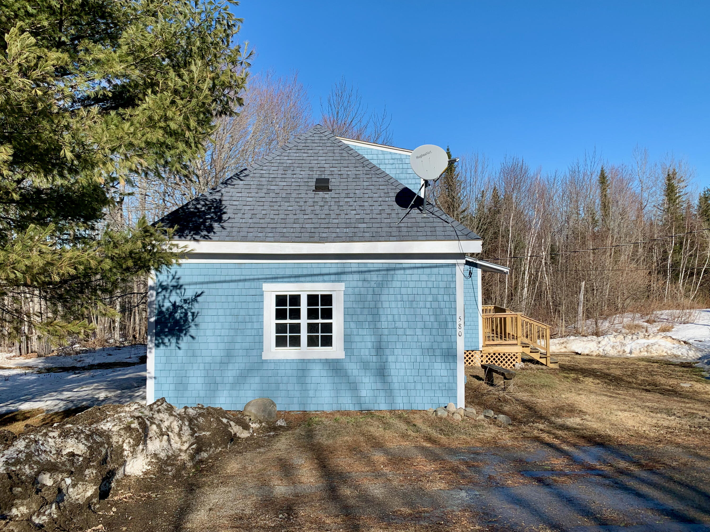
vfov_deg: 48.2
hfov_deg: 61.7
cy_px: 248
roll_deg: -0.3
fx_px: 595
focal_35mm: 29
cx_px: 355
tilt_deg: +1.8
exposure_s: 1/2481
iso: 25
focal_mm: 4.25
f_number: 1.8
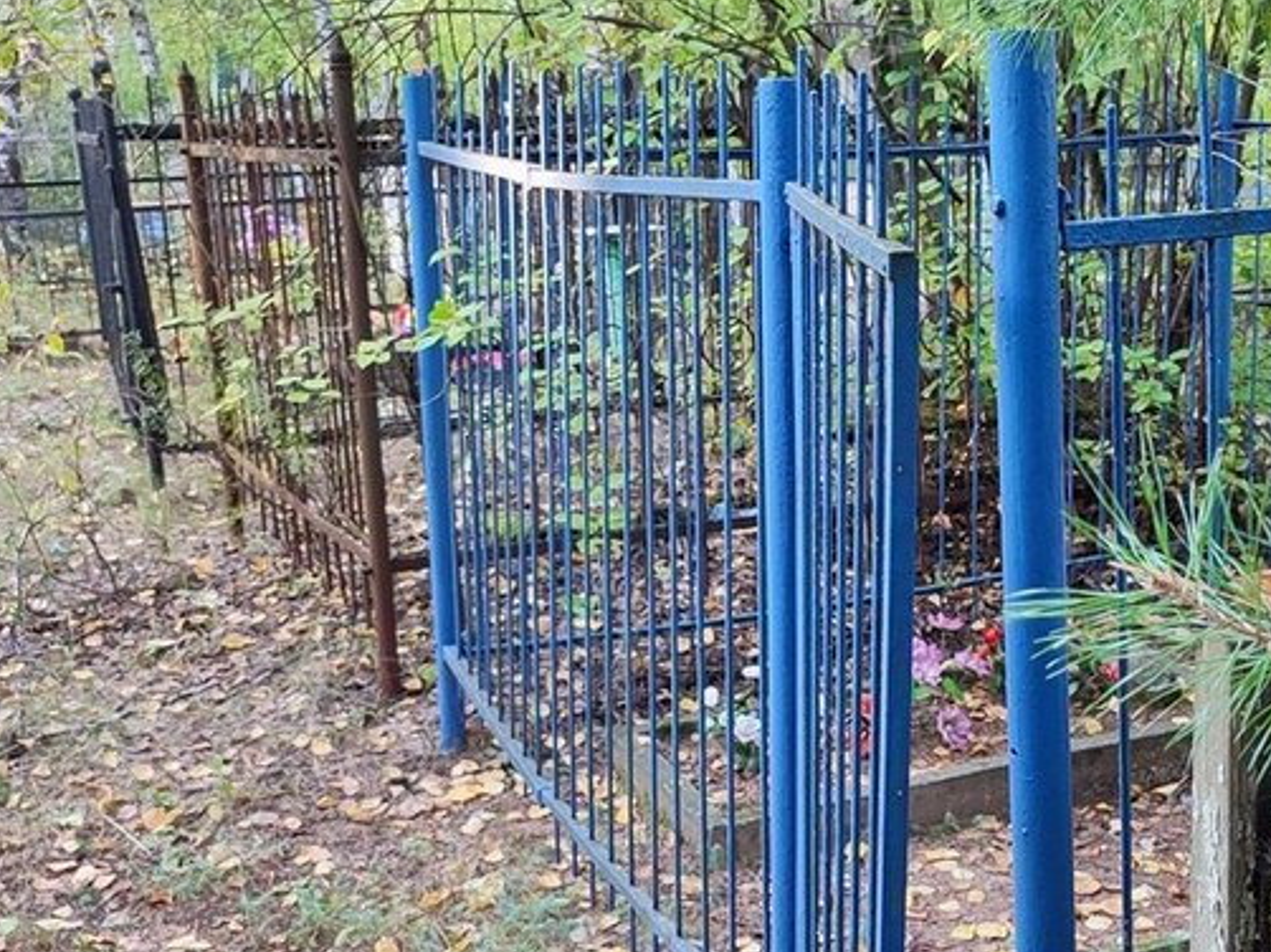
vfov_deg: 28.5
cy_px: 547
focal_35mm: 51
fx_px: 1872
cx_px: 924
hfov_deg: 36.8
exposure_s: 1/33
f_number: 1.9
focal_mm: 6.04
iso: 213
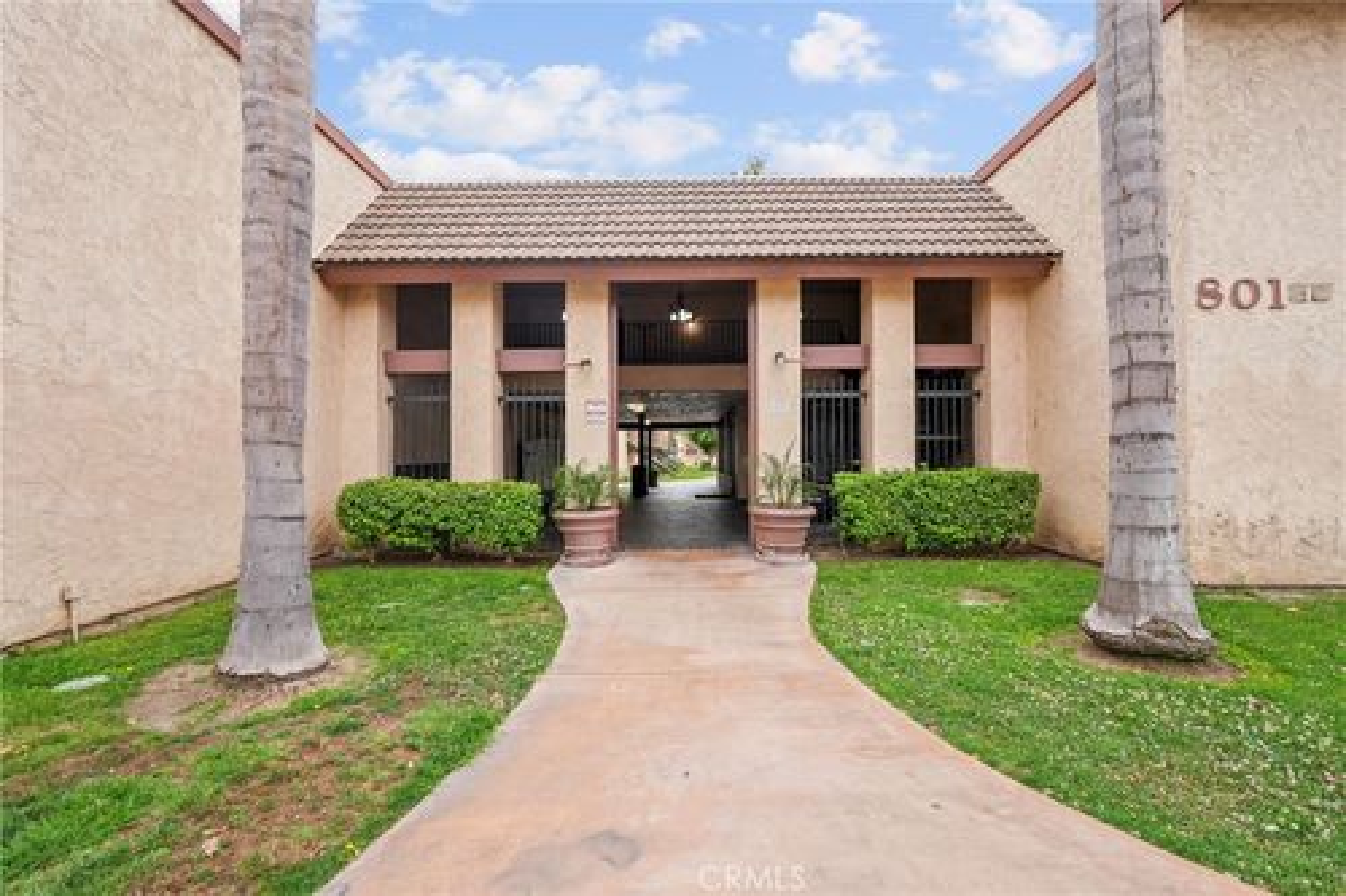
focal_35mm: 16
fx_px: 598
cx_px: 673
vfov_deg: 73.7
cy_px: 448
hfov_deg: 96.8
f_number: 4.5
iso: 100
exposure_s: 1/25
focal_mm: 16
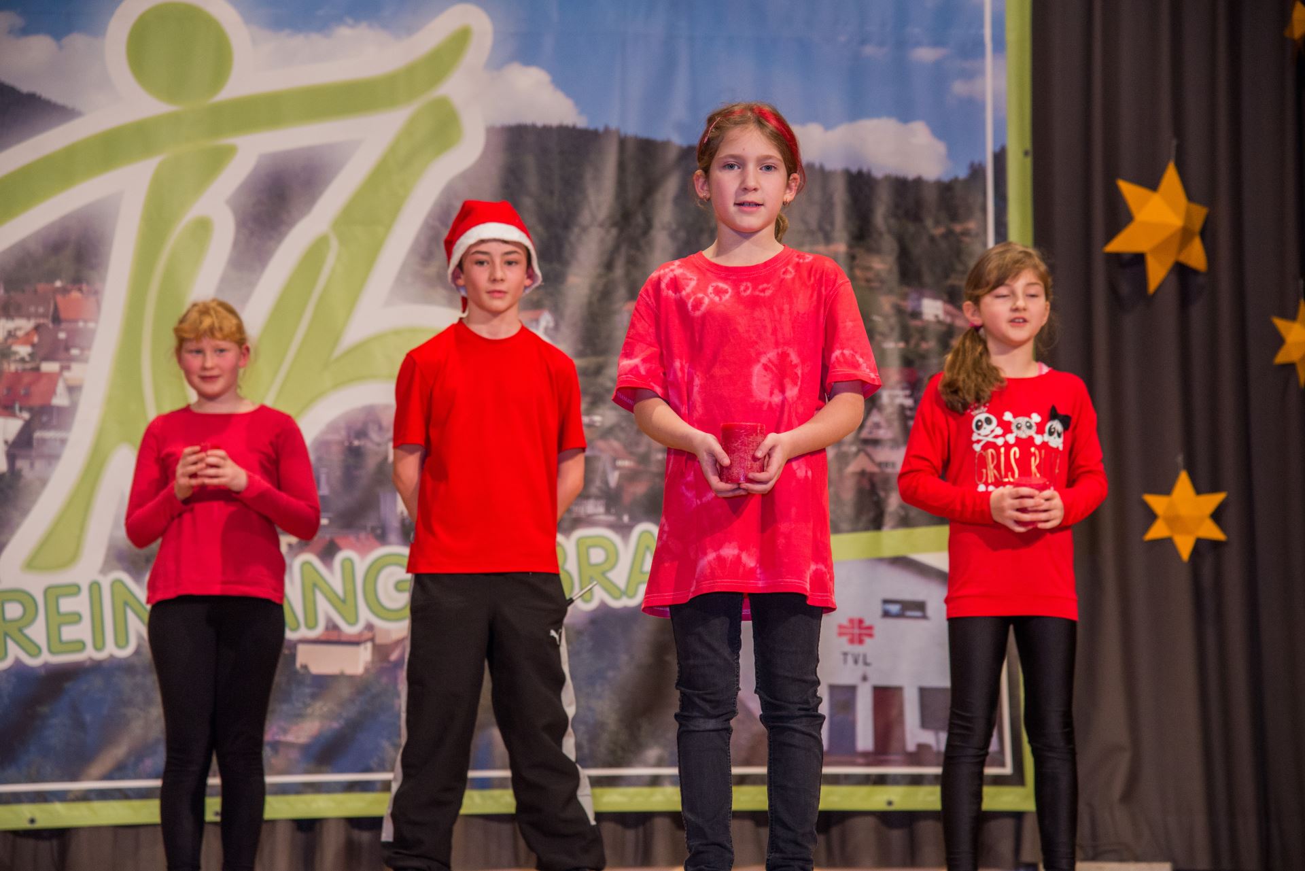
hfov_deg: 21.5
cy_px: 436
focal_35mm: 95
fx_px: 3444
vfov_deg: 14.4
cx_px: 652
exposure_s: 1/125
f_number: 5
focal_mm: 95
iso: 2000
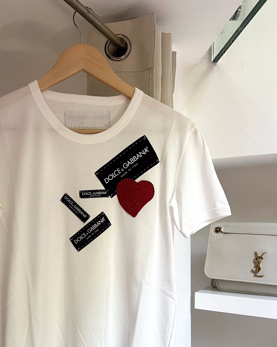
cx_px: 97
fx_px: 369
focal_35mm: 36
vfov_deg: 49.2
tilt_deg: -1.4
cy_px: 237
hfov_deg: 40.7
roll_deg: -0.4
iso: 125
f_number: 1.5
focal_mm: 5.7
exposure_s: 1/78
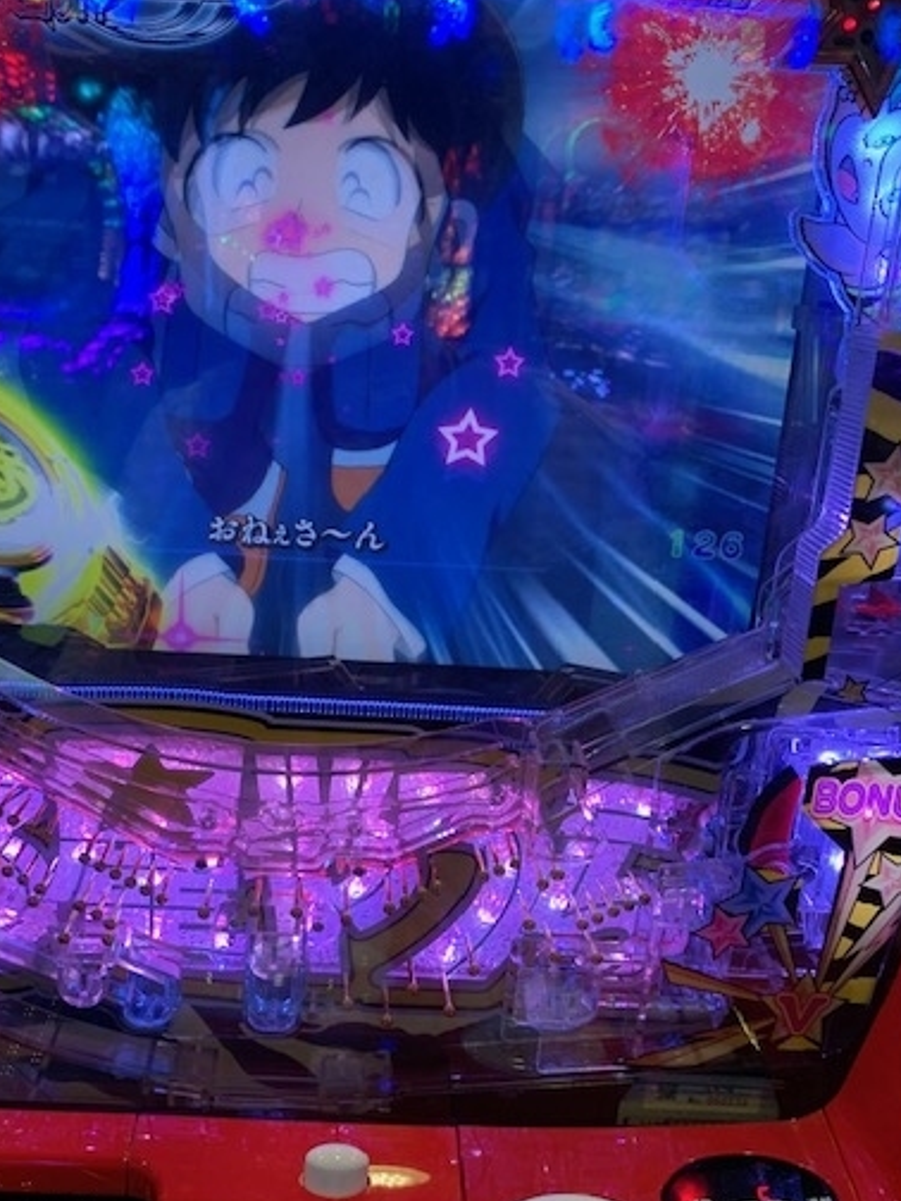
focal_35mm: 33
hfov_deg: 42.8
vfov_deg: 55.3
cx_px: 365
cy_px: 560
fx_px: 1145
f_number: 1.8
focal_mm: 4.25
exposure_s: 1/121
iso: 100
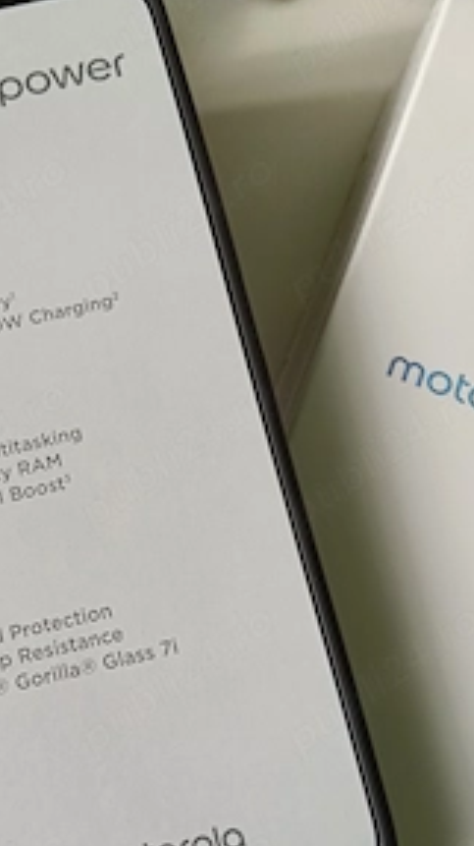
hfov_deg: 28.1
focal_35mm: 41
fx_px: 918
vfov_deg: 49.1
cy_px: 504
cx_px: 74
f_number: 1.8
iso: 160
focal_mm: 3.98
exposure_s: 1/33.3
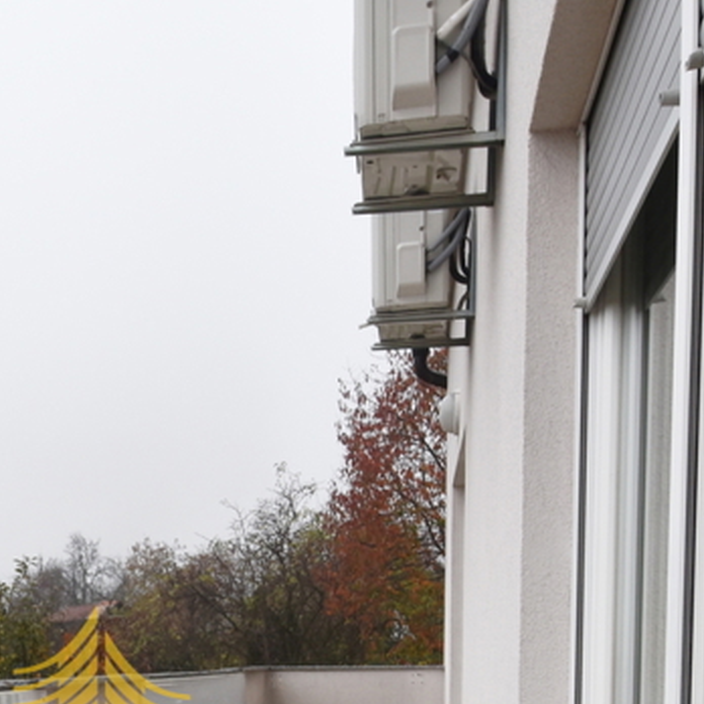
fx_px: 1012
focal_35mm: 44
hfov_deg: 36.5
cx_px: 101
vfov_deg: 34.1
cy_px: 740
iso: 140
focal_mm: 10
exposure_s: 1/250
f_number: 8
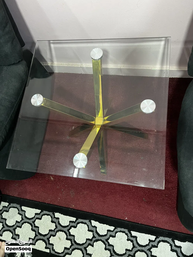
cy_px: 128
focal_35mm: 26
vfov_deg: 67.3
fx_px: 193
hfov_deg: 53.1
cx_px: 96
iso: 200
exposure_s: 1/50
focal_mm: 5.7
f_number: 1.5
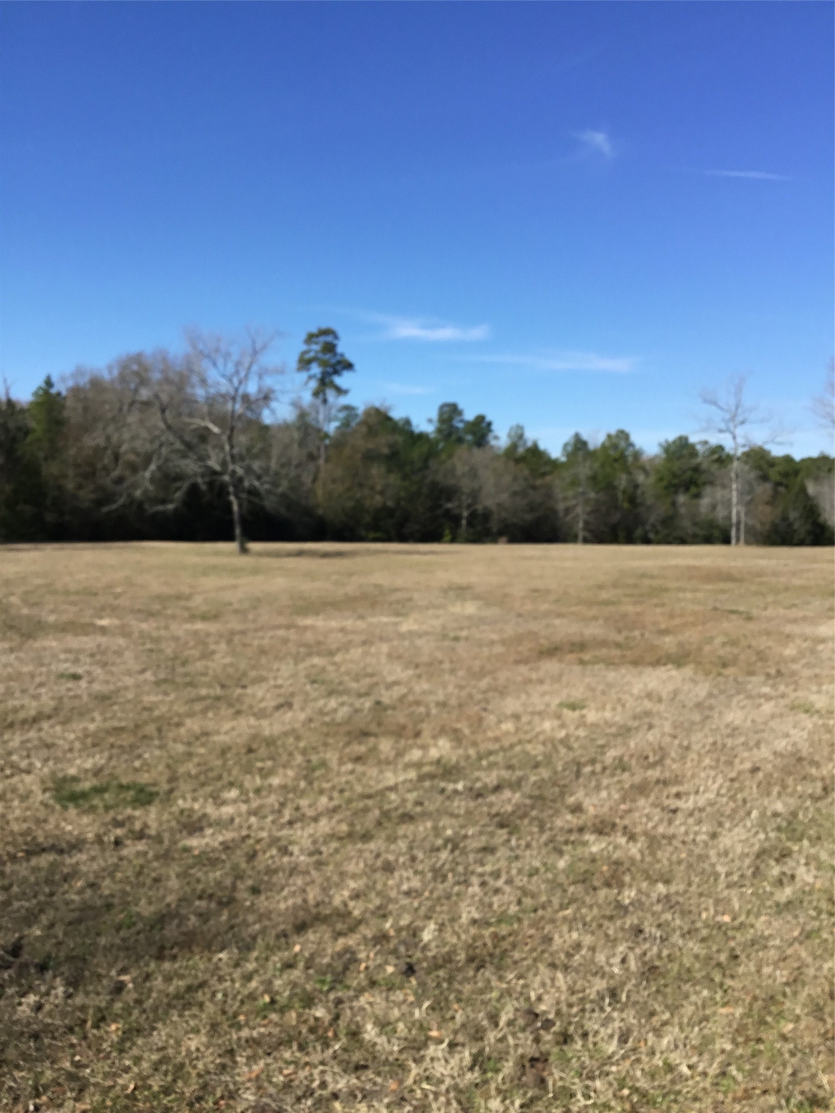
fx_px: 997
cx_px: 418
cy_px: 556
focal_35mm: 31
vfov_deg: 58.4
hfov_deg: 45.4
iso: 25
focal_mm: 3.3
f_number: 2.4
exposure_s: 1/1404
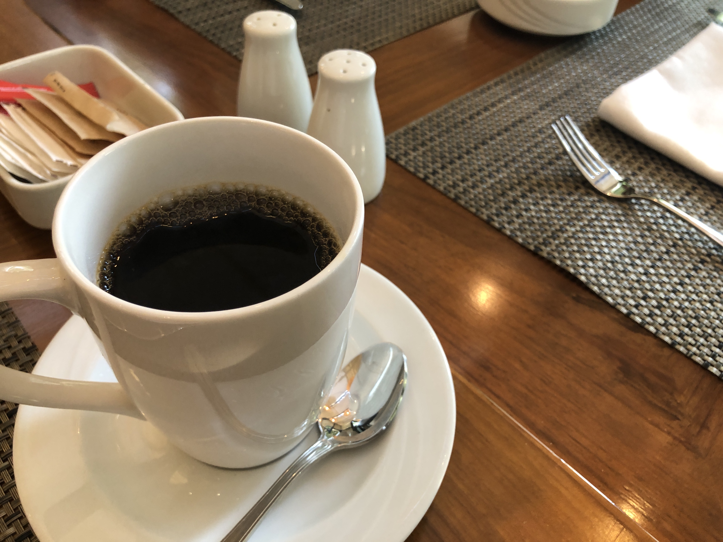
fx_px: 585
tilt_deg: -46.8
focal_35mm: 28
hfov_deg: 63.4
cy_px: 271
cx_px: 362
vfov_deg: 49.7
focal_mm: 3.99
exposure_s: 1/17
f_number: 1.8
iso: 64
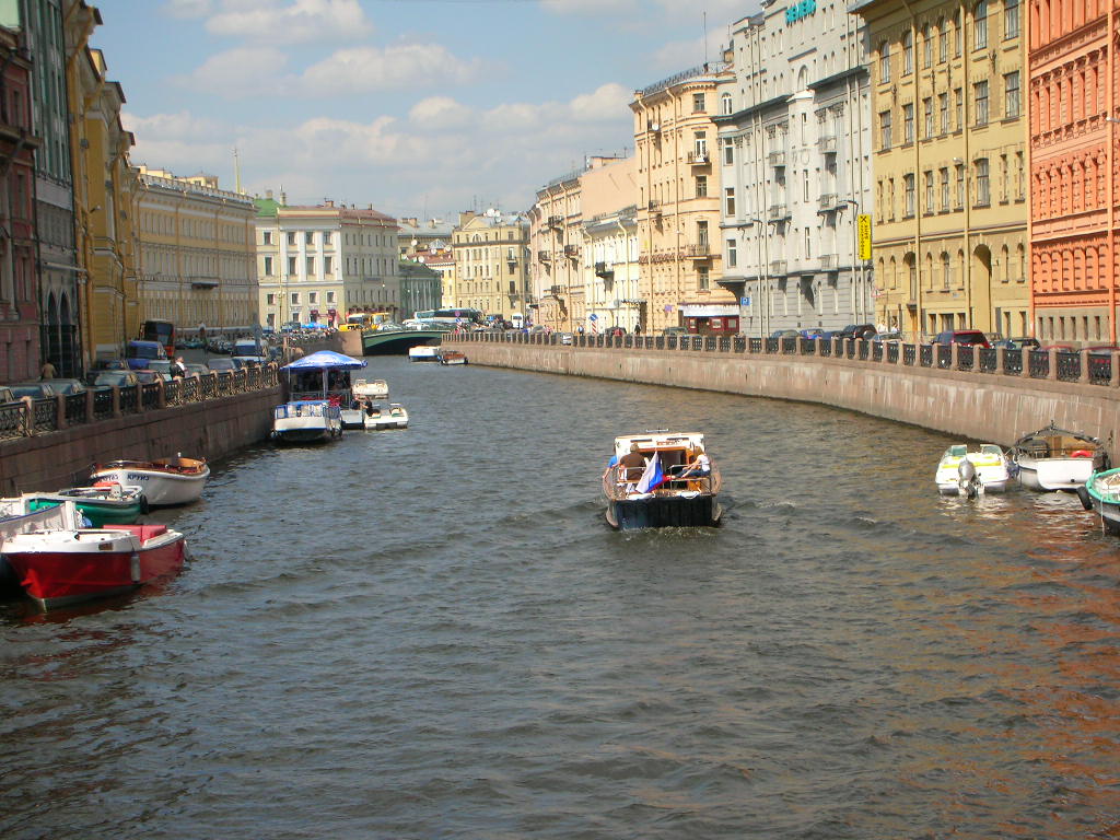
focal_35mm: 73
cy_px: 420
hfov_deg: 26.7
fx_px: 2362
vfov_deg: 20.2
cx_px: 560
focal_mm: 12.2
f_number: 12.4
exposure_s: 1/67
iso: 50
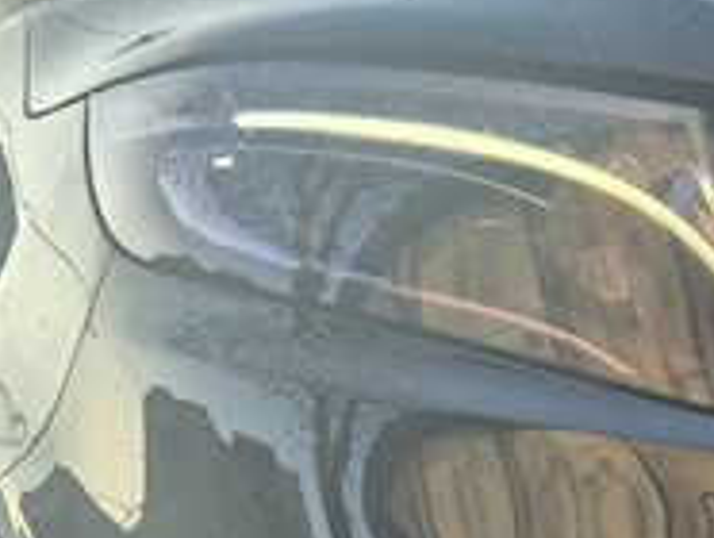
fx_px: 1528
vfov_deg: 18.8
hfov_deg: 23.6
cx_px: 898
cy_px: 649
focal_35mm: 74
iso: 25
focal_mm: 5.4
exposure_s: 1/342
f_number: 1.8
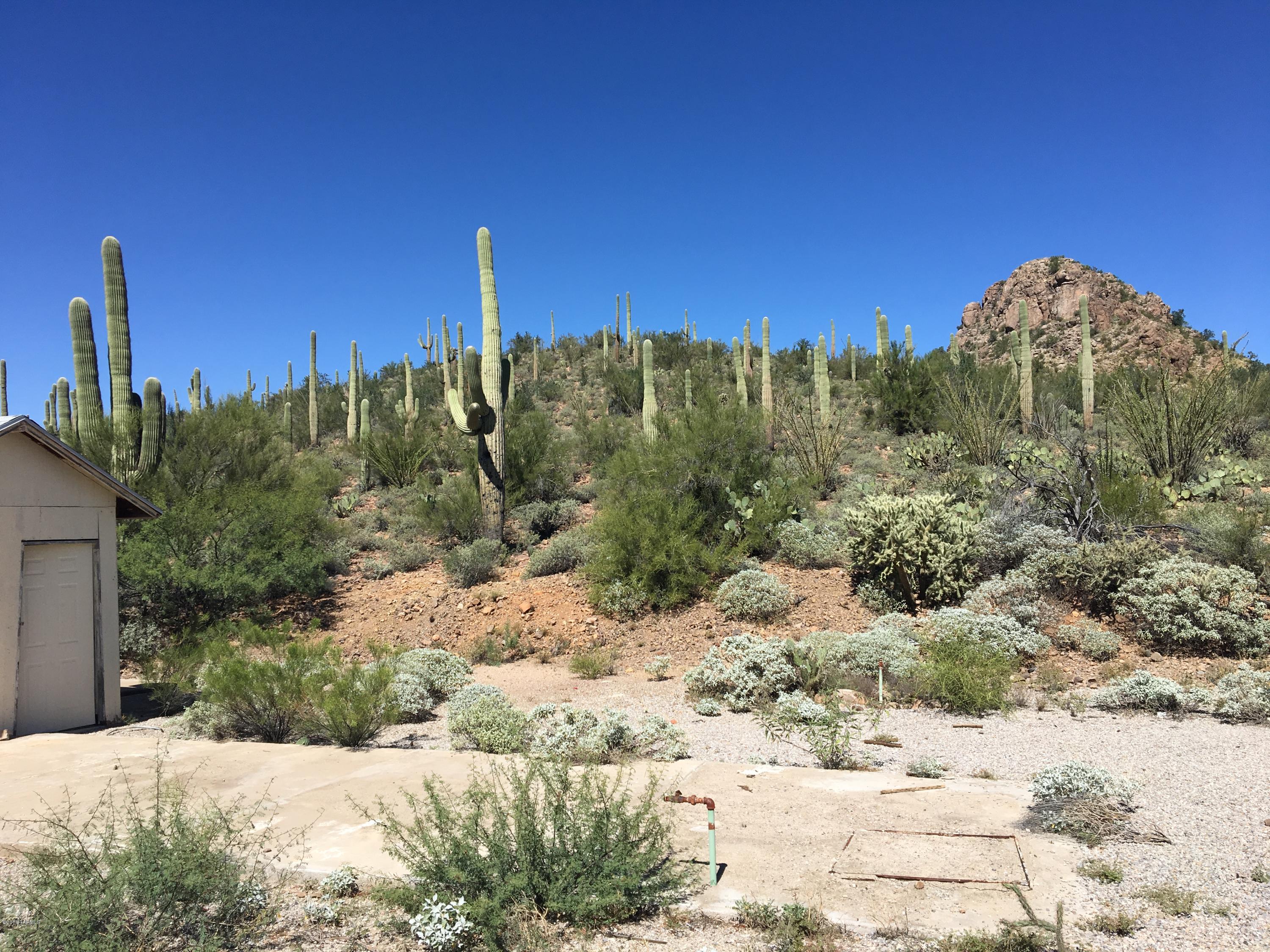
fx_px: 1064
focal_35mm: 29
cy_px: 476
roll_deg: +0.6
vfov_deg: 48.2
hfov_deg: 61.7
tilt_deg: +3.0
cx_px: 635
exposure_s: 1/2262
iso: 25
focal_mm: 4.15
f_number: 2.2
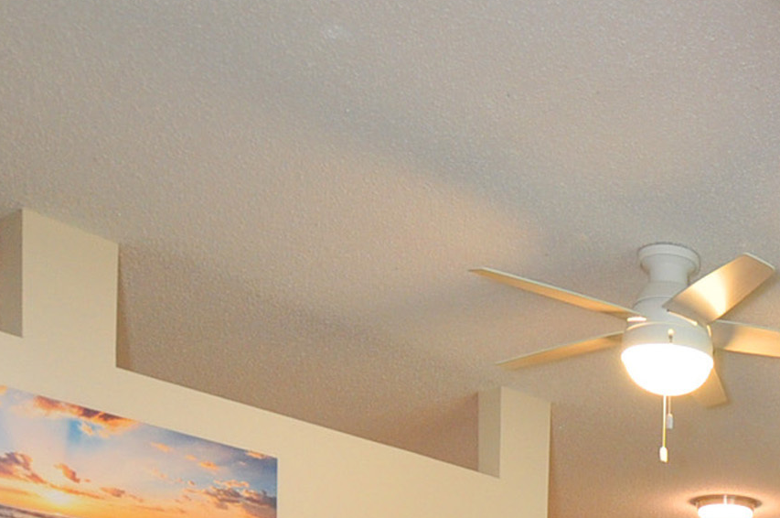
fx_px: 1103
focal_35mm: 51
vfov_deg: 21.7
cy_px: 794
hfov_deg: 33.9
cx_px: 854
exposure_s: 1/30
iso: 400
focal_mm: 10
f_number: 4.5
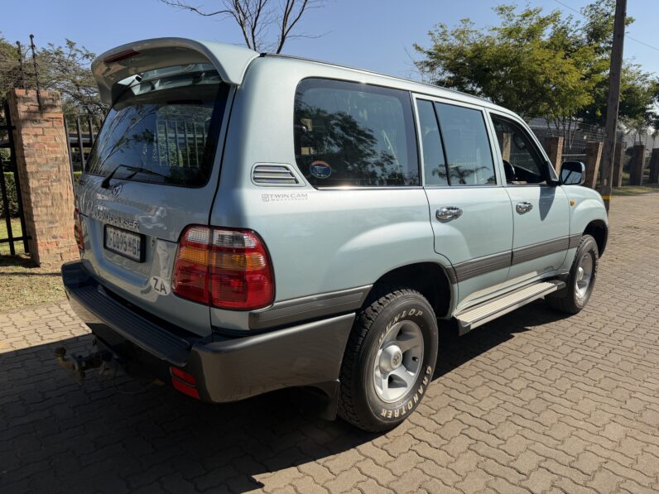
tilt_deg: -11.2
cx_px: 330
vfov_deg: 56.8
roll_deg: +1.7
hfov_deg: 71.6
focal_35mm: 24
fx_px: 457
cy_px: 247
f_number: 1.78
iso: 100
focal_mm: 6.76
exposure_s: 1/4975
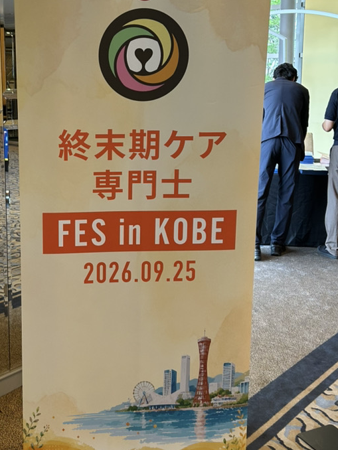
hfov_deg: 31.4
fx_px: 598
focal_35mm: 46
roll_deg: +0.0
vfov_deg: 40.9
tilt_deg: -8.0
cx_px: 122
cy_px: 161
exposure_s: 1/60
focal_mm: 5.7
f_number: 1.5
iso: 100
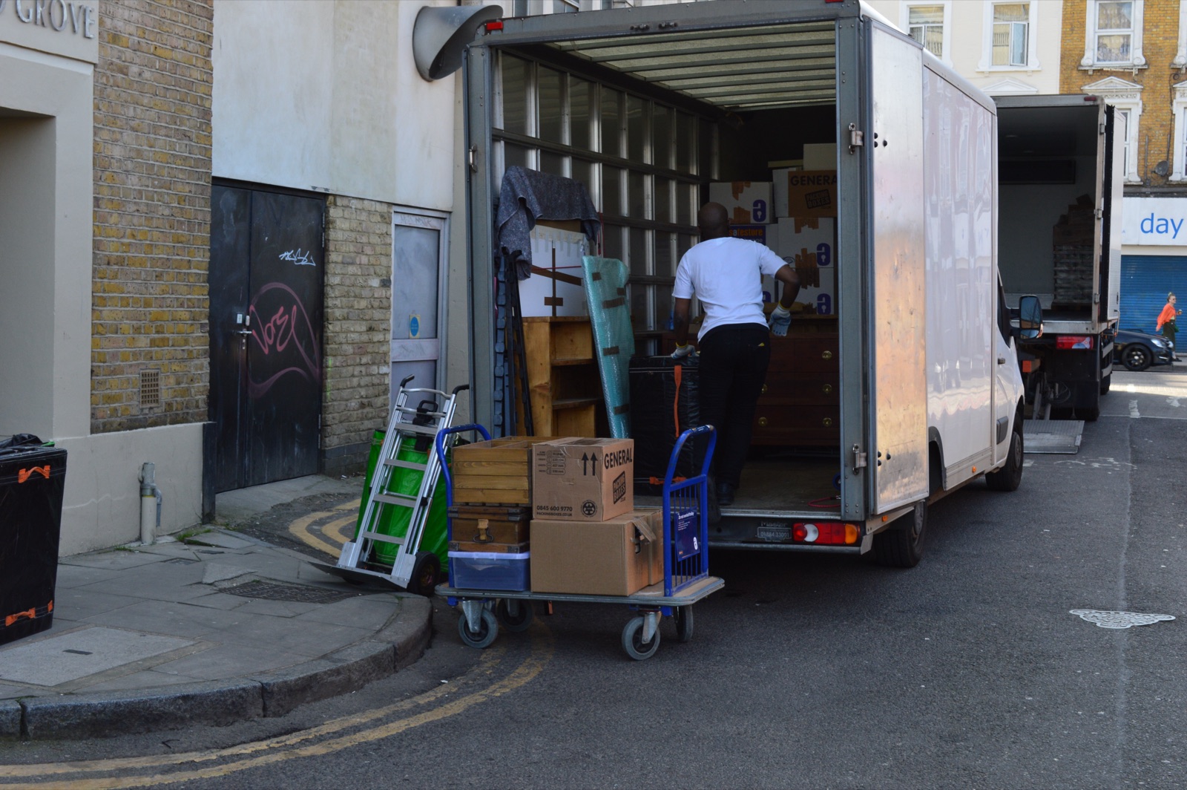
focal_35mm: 51
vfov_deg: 26.4
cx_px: 594
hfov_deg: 38.9
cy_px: 395
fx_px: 1680
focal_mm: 34
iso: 400
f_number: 9
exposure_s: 1/125
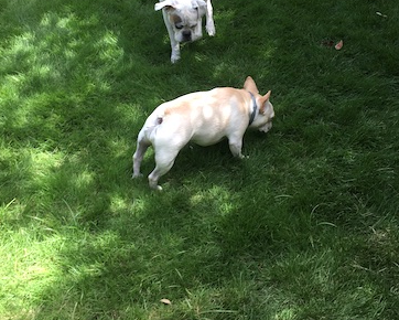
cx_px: 205
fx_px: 591
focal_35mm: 50
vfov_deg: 29.7
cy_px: 72
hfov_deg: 37.3
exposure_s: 1/200
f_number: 2.2
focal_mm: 4.15
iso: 25
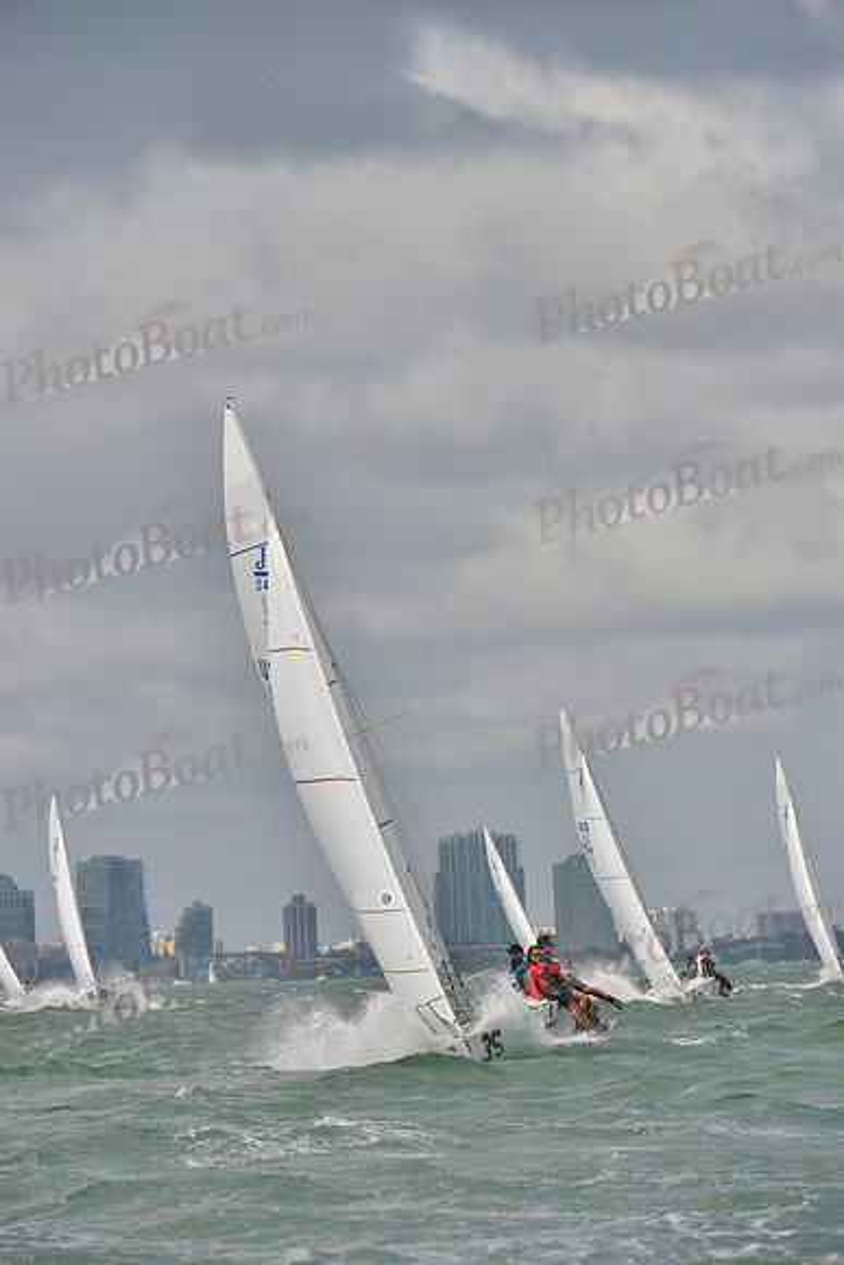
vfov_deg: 9.4
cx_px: 422
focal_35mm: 220
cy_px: 632
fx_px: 7731
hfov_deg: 6.2
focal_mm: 220
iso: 280
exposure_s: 1/1250
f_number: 9
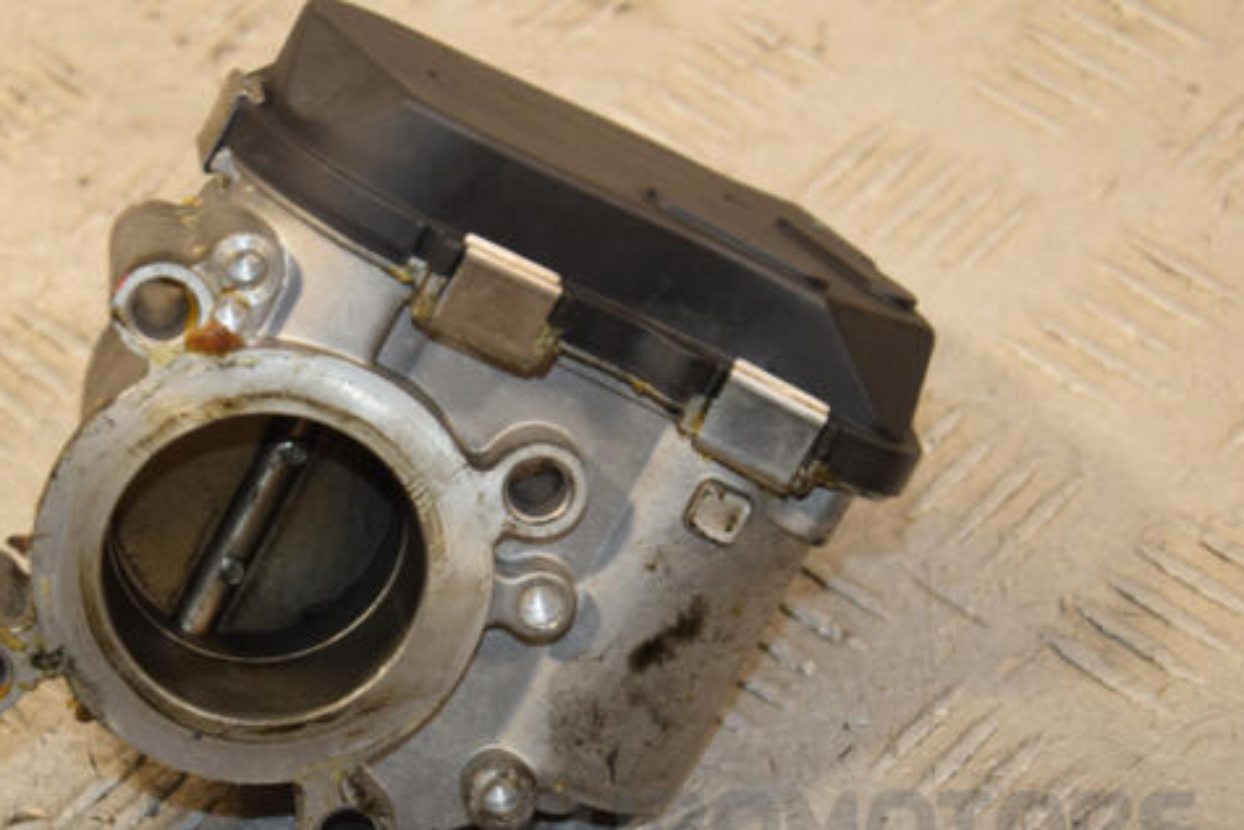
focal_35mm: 125
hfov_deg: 16.4
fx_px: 4321
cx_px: 464
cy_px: 482
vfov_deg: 11.0
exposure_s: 1/200
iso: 800
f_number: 6.3
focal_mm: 66
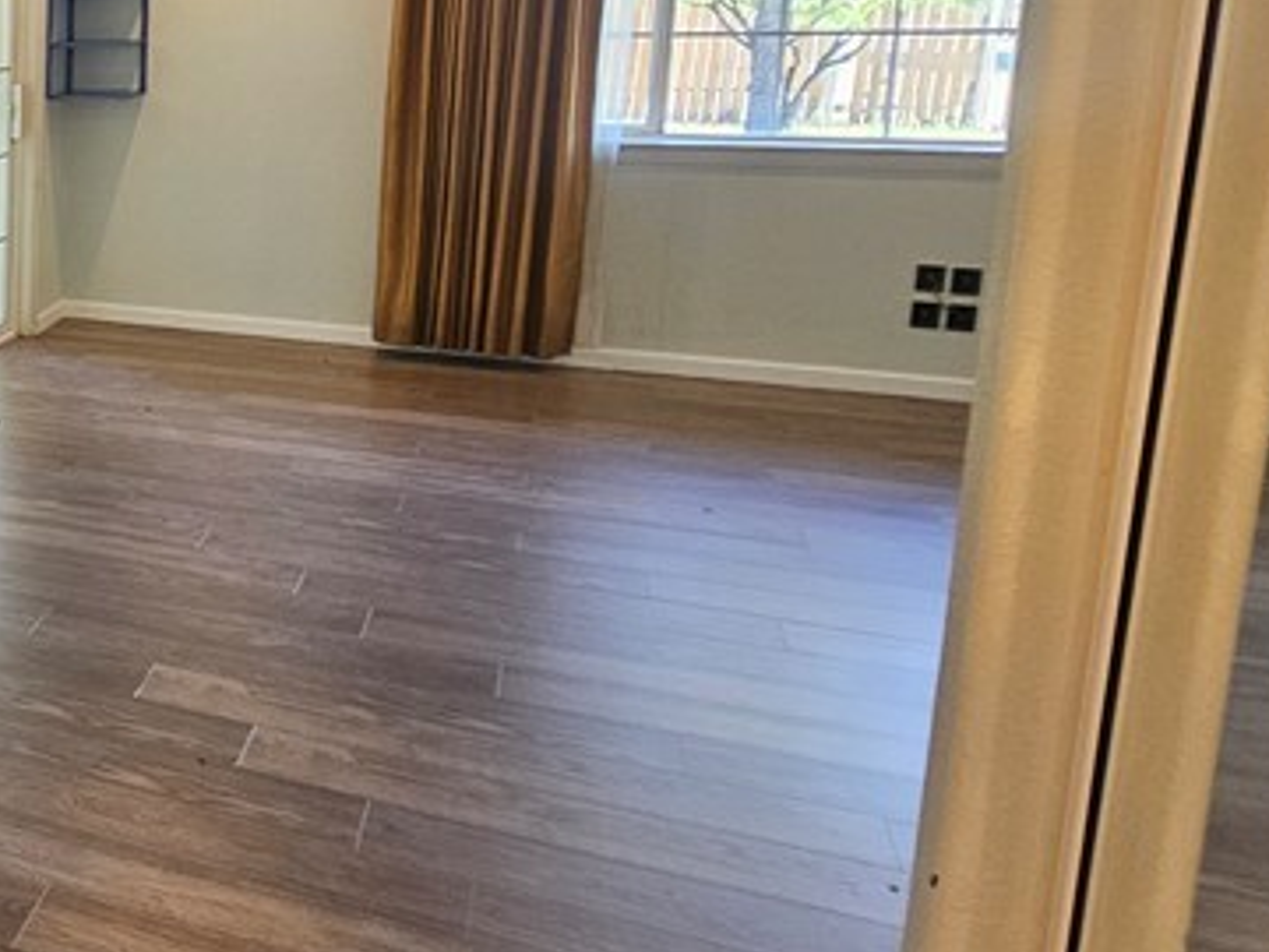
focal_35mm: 37
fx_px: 1356
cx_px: -374
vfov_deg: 37.6
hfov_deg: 35.1
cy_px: 222
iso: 200
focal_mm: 2.2
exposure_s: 1/60
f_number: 2.2
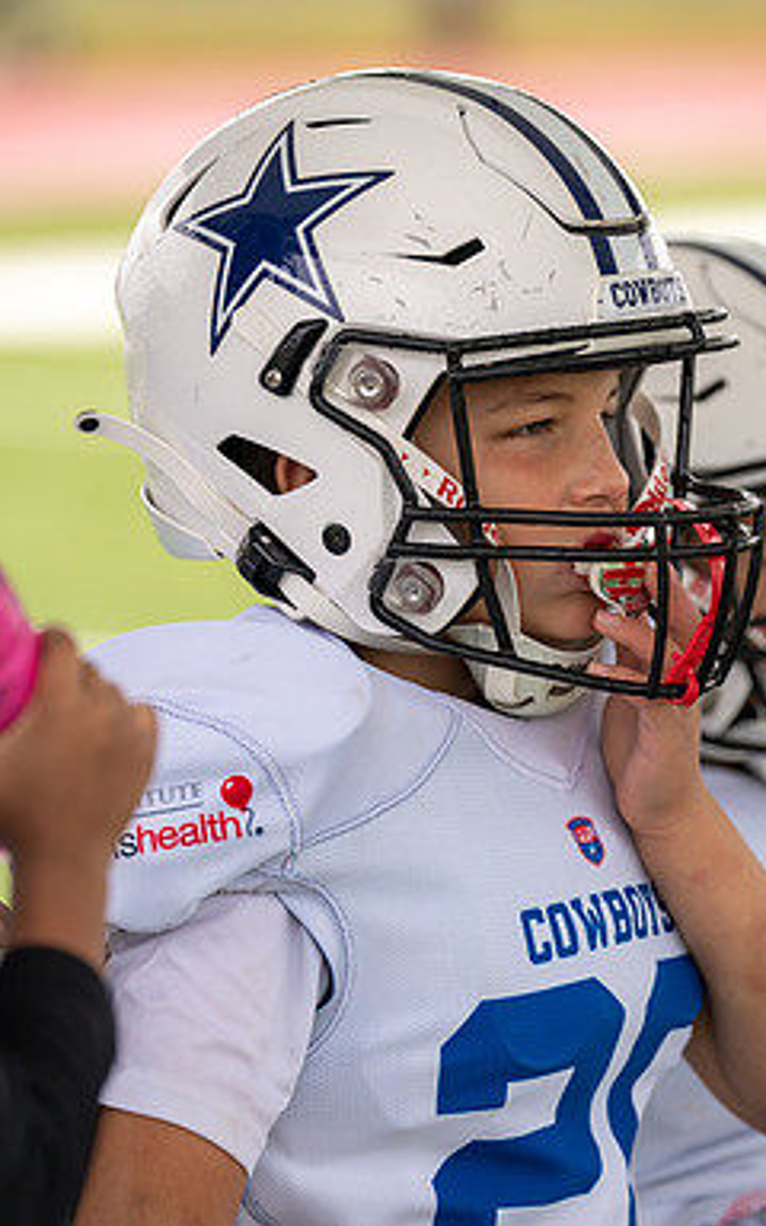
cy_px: 615
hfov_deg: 5.8
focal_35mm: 228
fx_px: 7616
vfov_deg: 9.2
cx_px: 517
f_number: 2.8
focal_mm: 148
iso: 160
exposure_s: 1/640
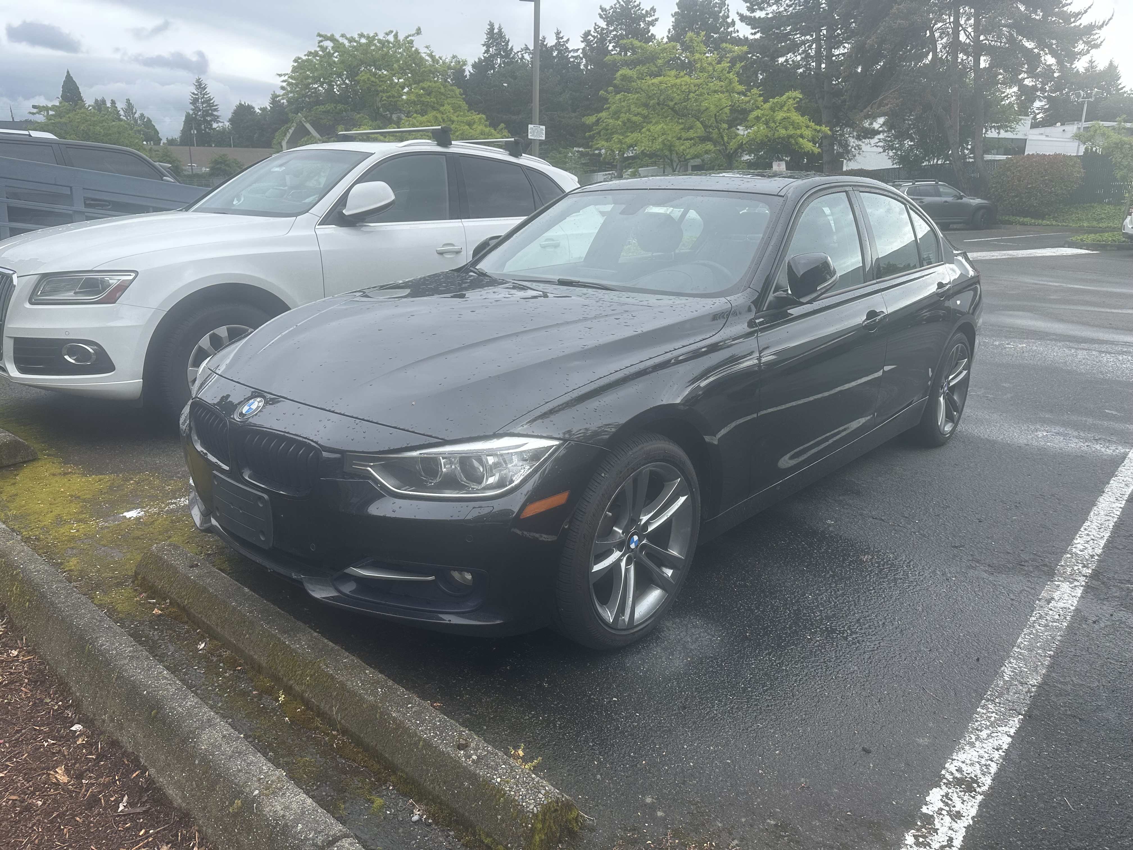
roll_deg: -0.4
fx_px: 786
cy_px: 425
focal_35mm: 24
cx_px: 566
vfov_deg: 56.8
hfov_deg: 71.6
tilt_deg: -14.9
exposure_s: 1/1393
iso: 80
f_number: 1.78
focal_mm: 6.86
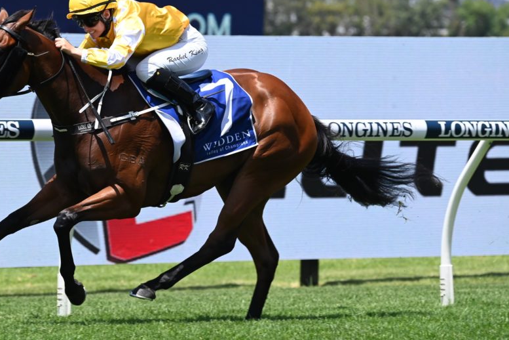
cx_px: 200
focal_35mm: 369
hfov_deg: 5.6
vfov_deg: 3.7
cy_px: 155
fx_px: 5217
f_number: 8
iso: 800
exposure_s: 1/1600
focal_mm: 280
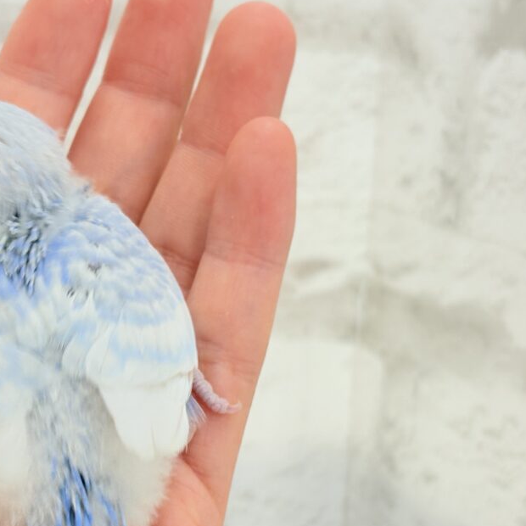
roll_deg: +0.4
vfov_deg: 19.4
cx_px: 96
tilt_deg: -14.3
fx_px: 1530
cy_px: 350
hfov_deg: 19.3
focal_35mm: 89
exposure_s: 1/50
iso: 32
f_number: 1.6
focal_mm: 5.96
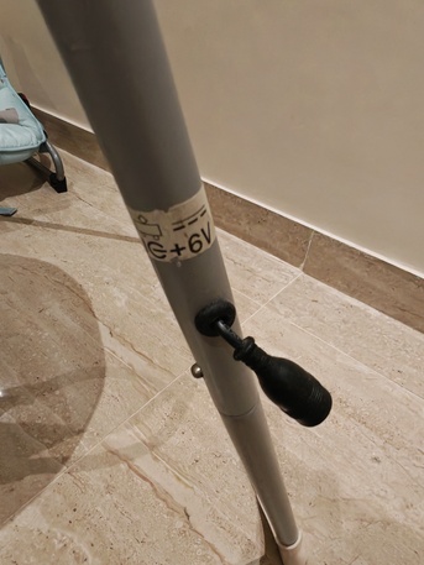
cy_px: 282
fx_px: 392
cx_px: 212
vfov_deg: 71.6
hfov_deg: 56.8
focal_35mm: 24
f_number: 2.2
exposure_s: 1/60
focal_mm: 1.96
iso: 1000
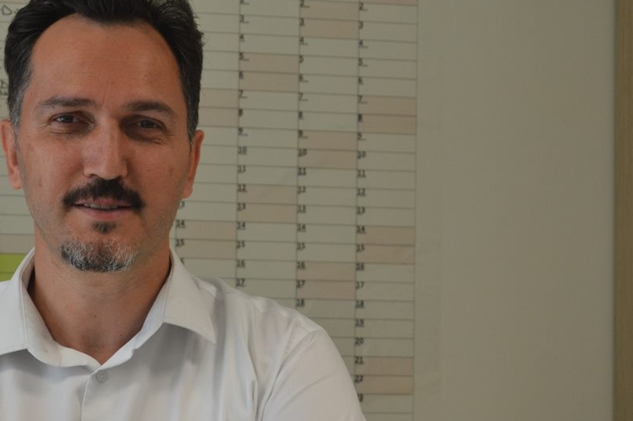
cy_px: 279
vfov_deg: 13.4
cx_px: 158
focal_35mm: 102
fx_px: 1792
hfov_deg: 19.9
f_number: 5.3
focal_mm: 40
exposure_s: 1/60
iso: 560
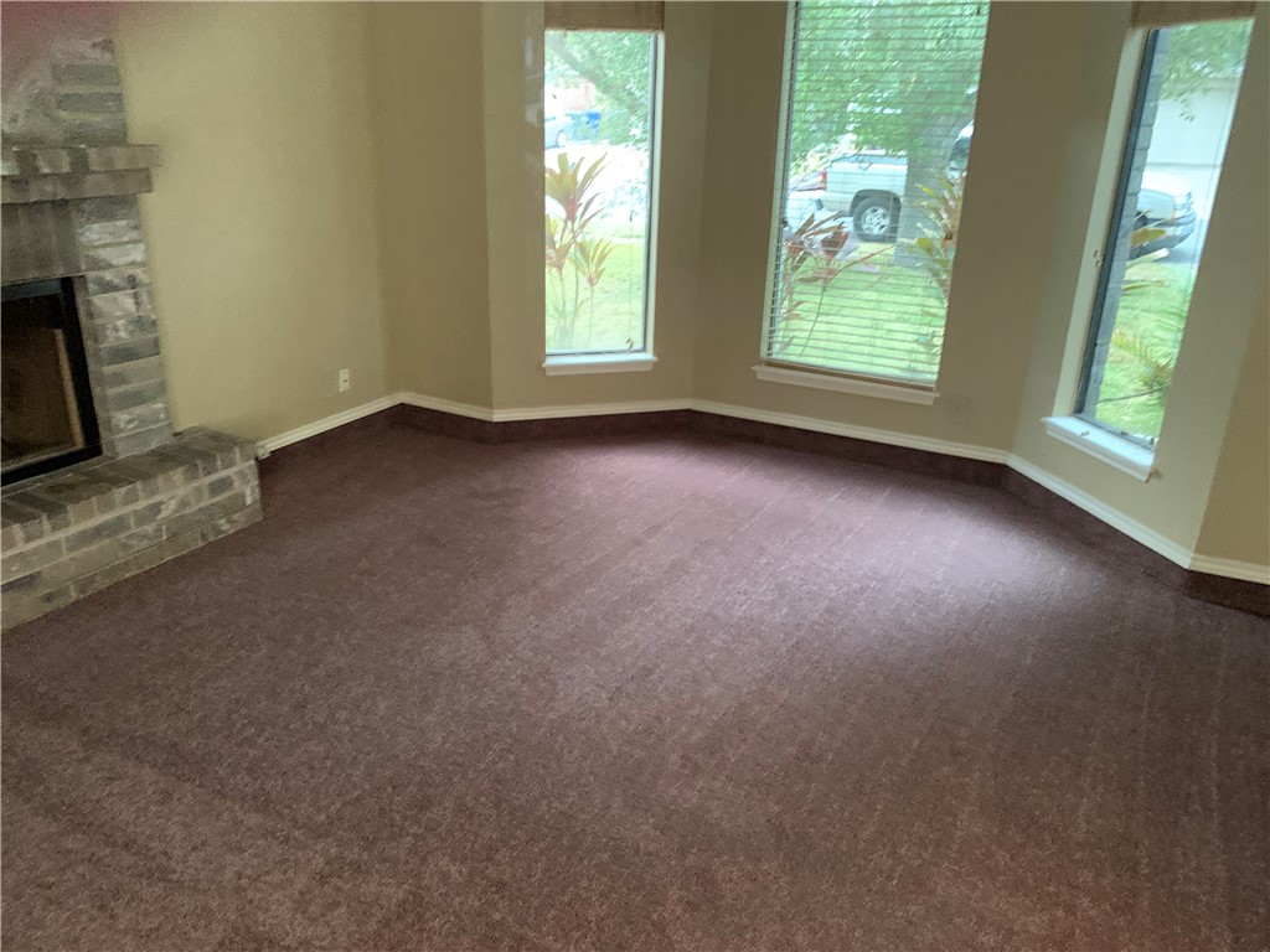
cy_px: 476
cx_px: 635
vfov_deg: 53.1
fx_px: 954
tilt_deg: -21.2
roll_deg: -0.2
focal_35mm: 26
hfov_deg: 67.3
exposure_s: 1/30
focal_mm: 4.25
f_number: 1.8
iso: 500
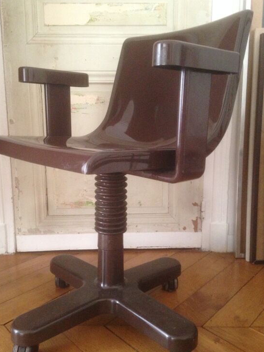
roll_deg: -1.1
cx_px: 122
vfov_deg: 51.3
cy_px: 183
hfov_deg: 39.6
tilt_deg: -11.9
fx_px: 366
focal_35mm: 36
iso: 400
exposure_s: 1/15
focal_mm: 4.12
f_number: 2.4
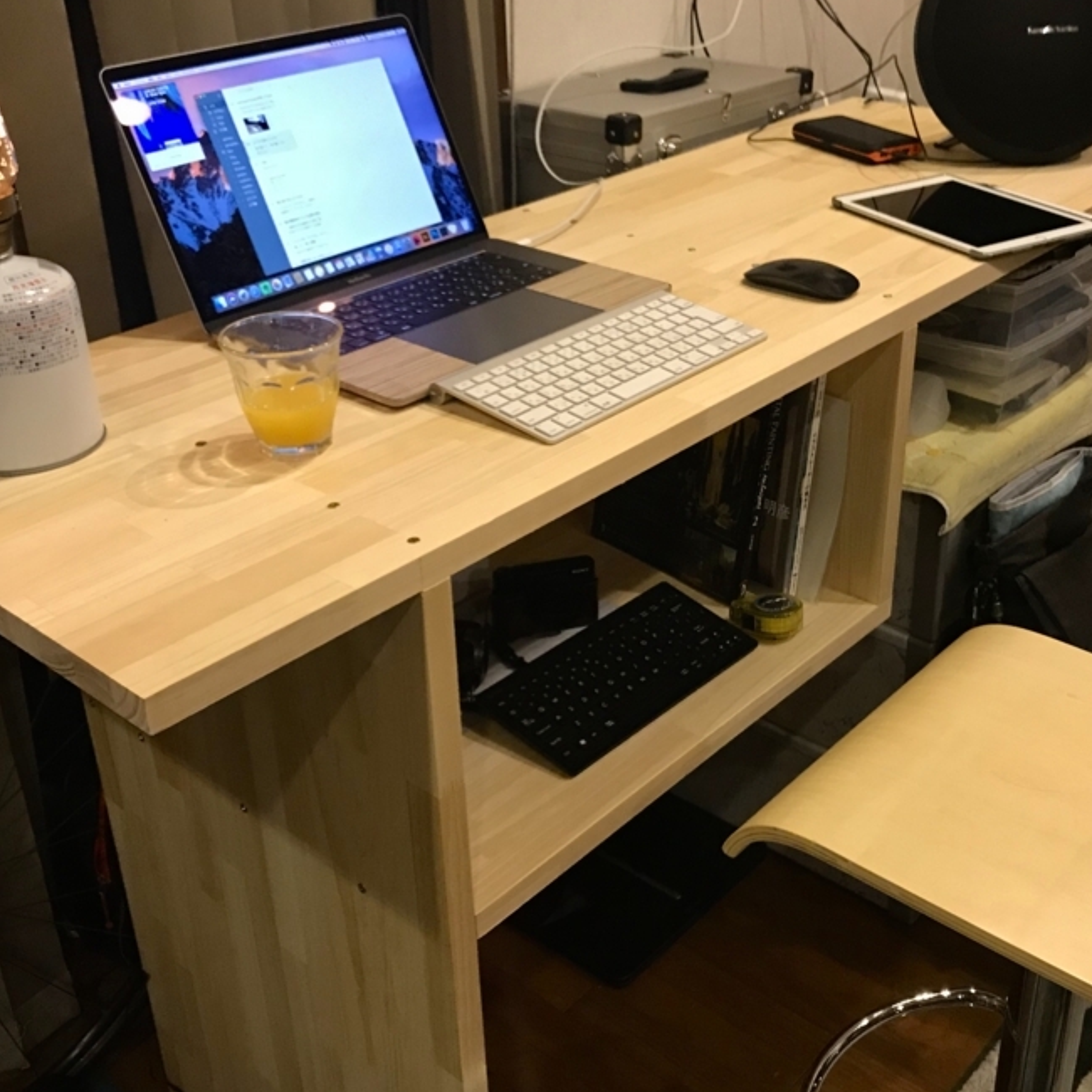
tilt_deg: -27.3
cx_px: 615
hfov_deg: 42.8
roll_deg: +1.2
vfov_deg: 42.8
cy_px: 512
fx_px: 1392
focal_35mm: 39
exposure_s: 1/15
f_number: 1.8
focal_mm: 3.99
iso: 80
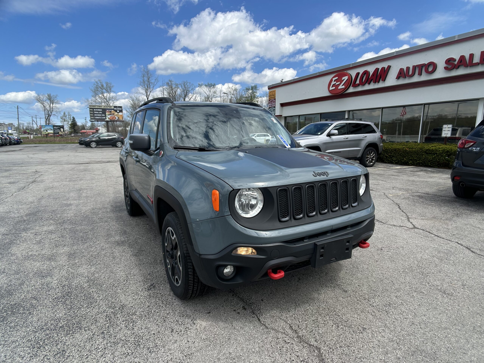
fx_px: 364
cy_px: 182
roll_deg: -2.2
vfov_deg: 53.1
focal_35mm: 26
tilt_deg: -10.7
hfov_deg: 67.3
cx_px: 242
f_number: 1.5
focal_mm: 5.7
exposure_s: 1/3571
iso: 50
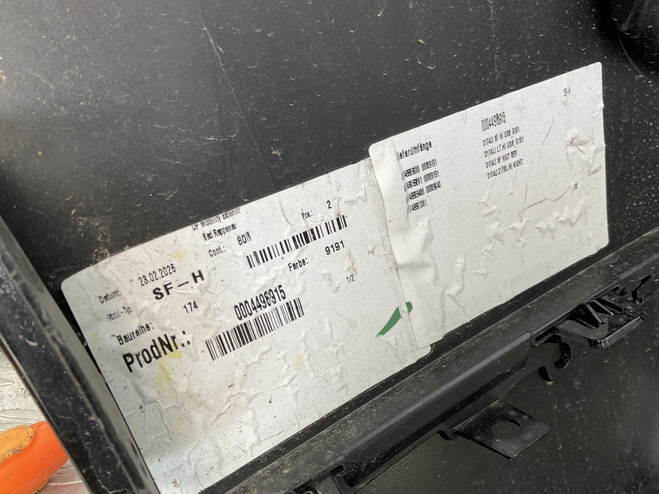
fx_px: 552
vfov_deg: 48.2
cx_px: 330
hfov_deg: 61.7
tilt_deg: -32.9
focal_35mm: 29
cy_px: 247
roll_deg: -2.9
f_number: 1.8
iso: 20
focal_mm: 3
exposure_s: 1/100
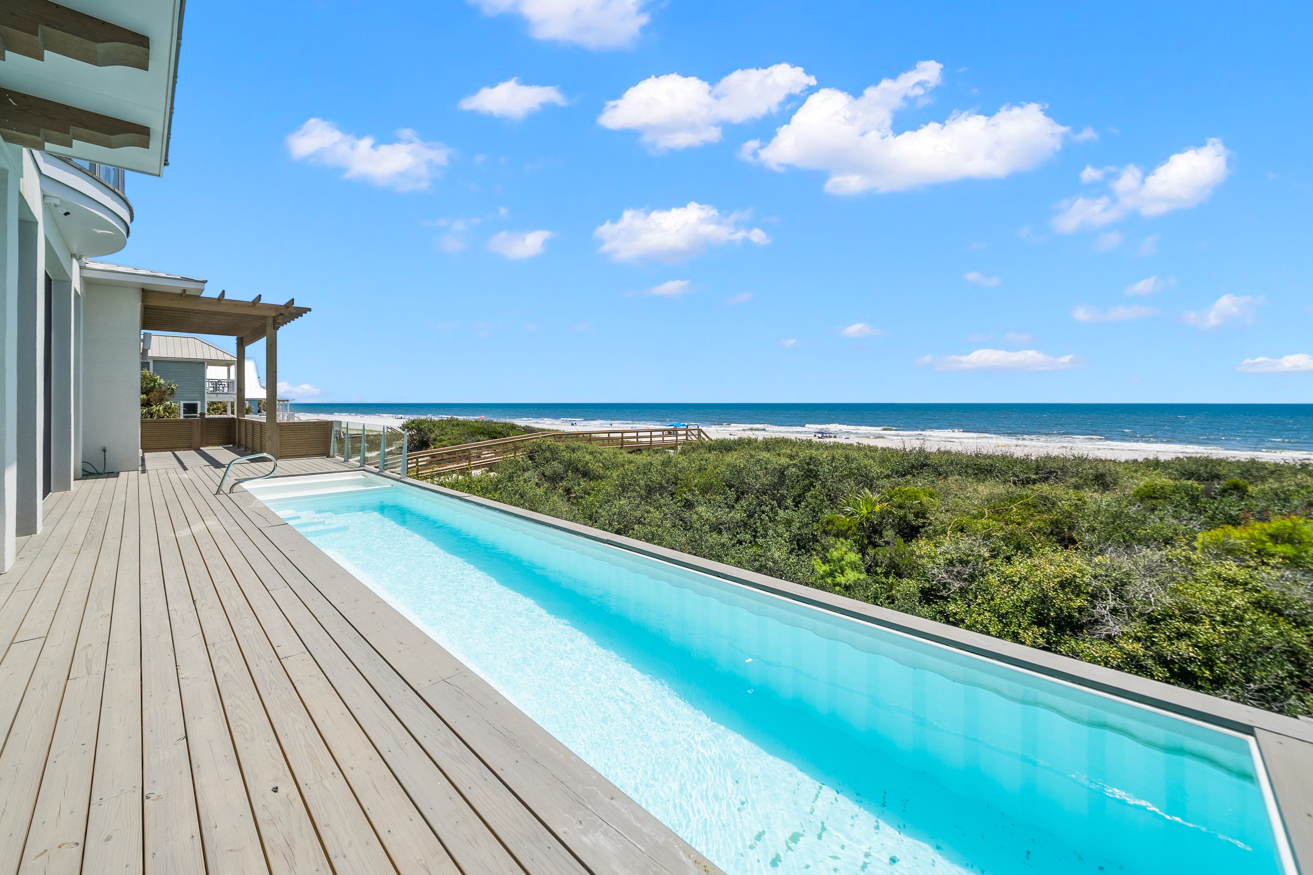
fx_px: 474
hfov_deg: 108.3
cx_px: 638
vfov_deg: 85.4
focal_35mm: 13
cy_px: 443
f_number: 7.1
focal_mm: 12
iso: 125
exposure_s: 1/320
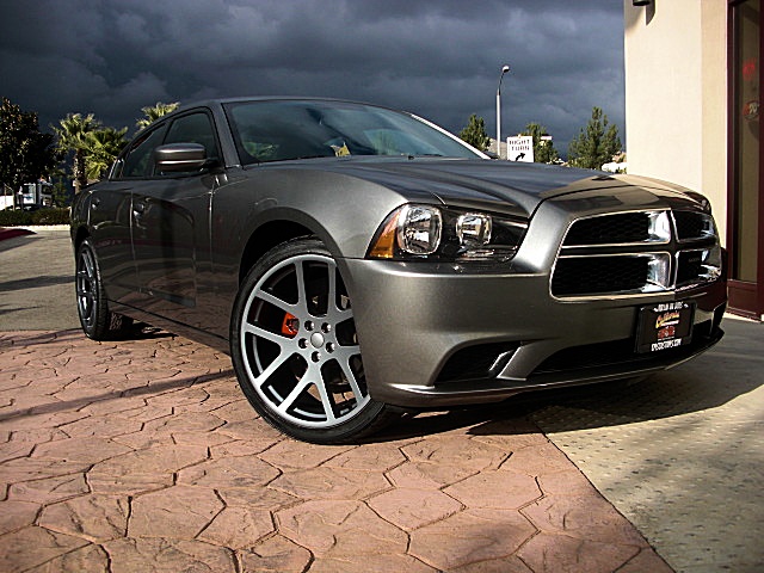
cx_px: 382
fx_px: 795
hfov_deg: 51.4
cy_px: 286
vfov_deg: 39.7
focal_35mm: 36
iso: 50
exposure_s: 1/800
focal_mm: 6.3
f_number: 2.8
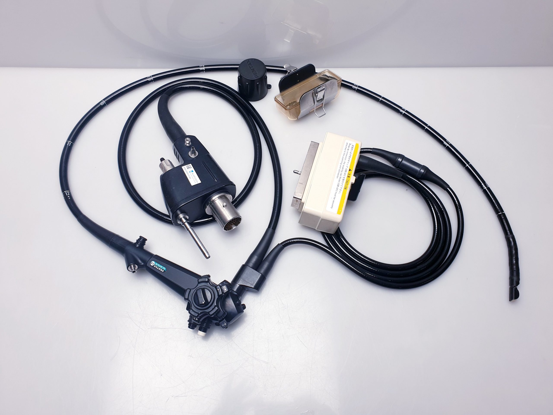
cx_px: 276
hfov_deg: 67.3
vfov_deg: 53.1
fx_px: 415
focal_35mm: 26
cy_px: 208
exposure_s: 1/100
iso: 64
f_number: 2.4
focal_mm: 4.3
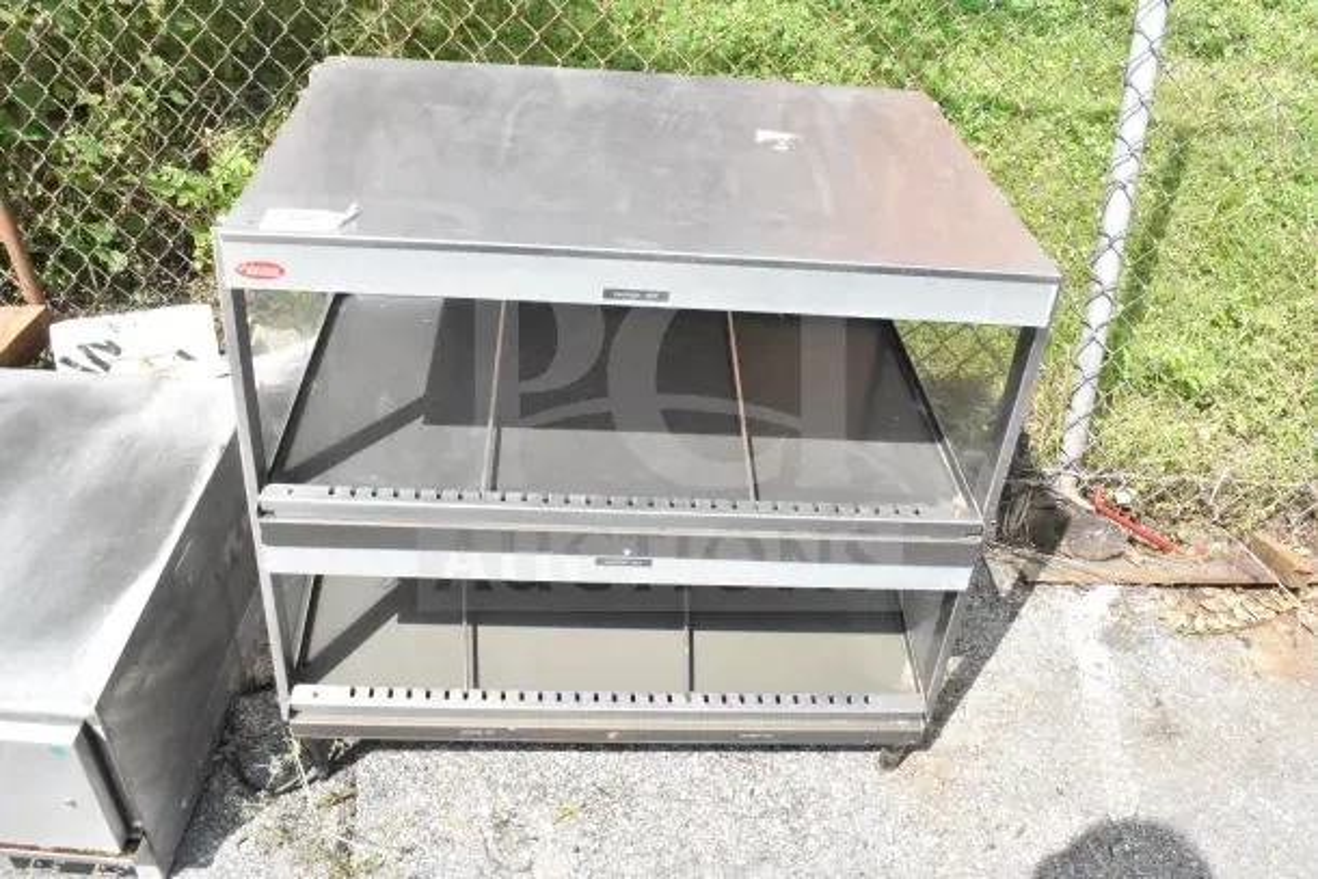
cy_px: 440
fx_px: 1153
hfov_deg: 59.5
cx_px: 659
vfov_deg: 41.7
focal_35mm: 32
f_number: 18
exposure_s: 1/1250
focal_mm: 21
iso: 6400
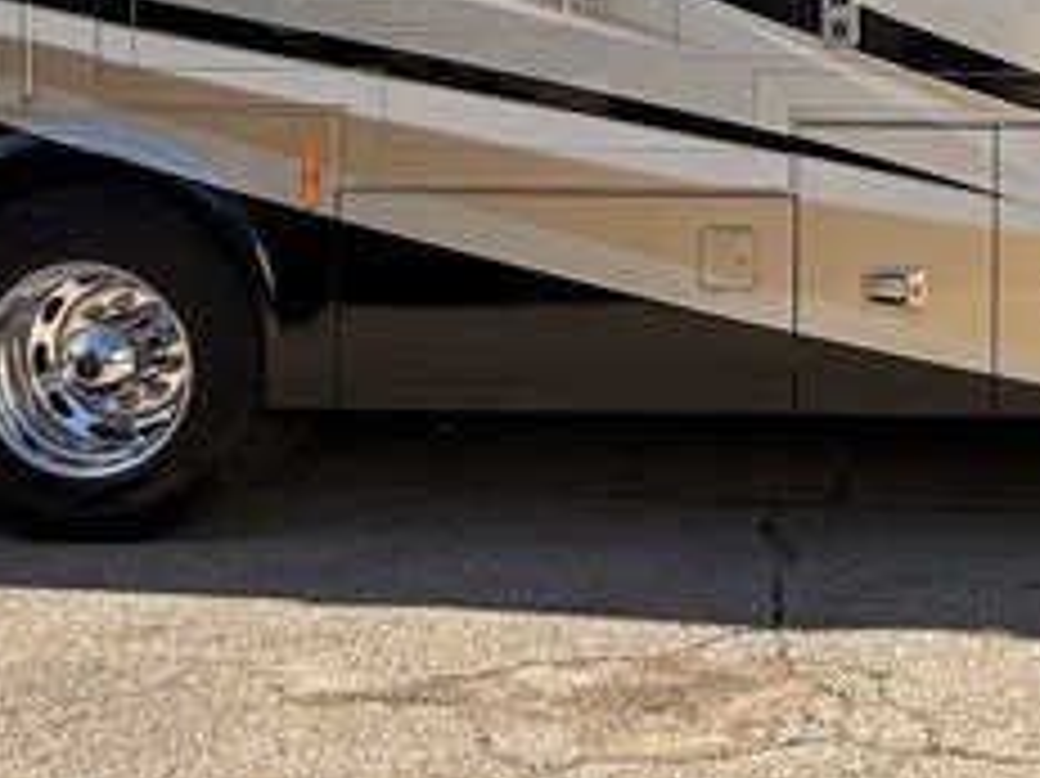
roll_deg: -0.9
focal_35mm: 62
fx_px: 1862
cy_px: 49
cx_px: 896
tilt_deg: -1.4
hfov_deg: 30.1
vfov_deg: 22.9
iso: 50
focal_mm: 2.22
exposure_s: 1/799
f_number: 2.2
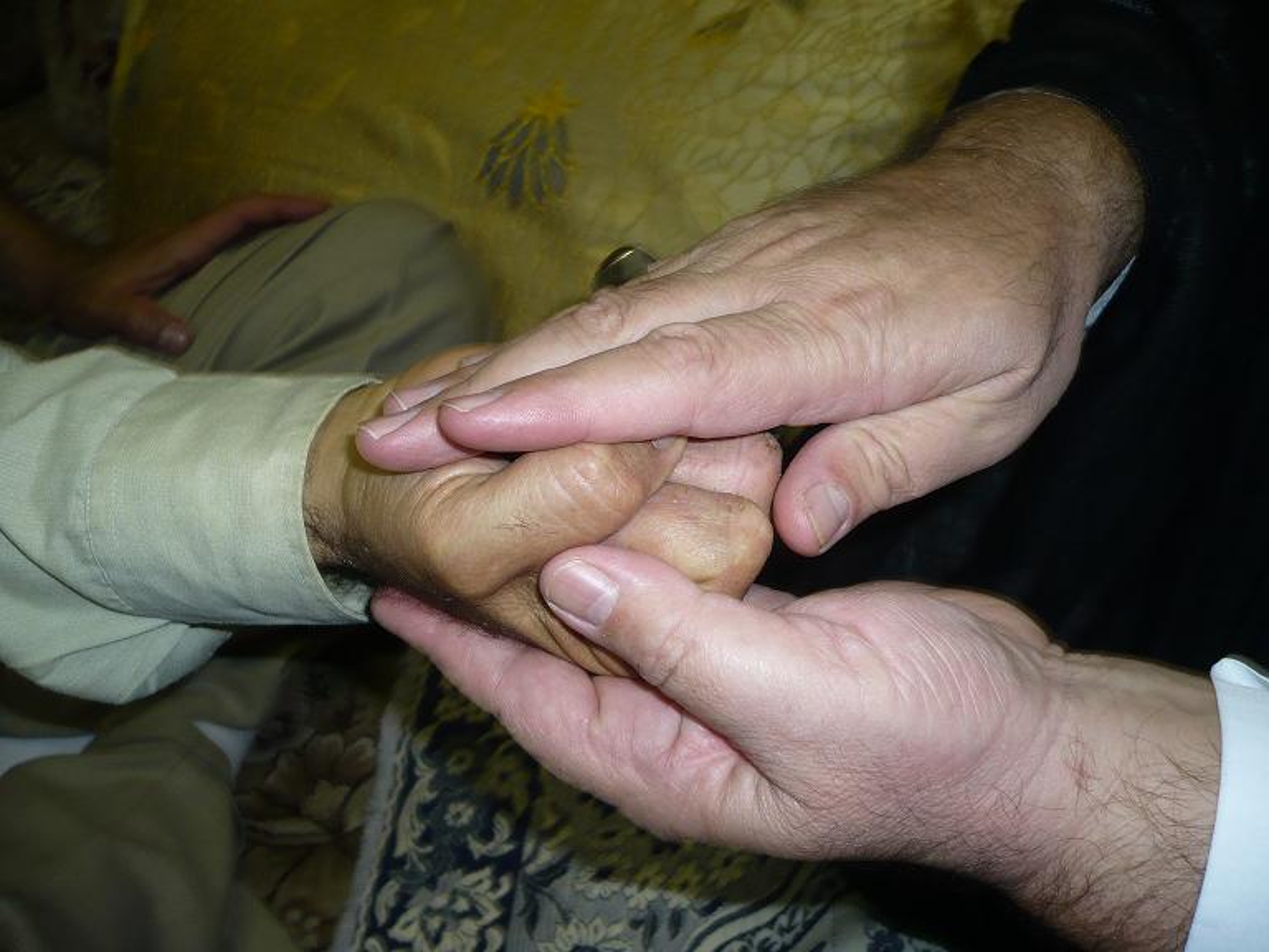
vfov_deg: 40.7
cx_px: 634
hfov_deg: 52.6
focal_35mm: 35
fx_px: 1283
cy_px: 476
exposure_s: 1/30
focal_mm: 5.8
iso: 100
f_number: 2.8
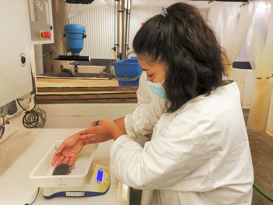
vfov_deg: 49.7
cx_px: 136
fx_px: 221
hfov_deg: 63.4
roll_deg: -2.0
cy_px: 102
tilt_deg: -13.0
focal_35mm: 28
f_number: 1.8
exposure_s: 1/33
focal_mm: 3.99
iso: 40
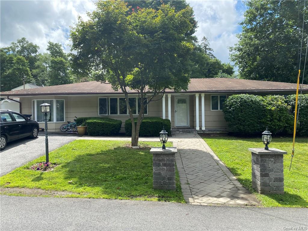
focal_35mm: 26
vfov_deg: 53.1
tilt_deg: -0.6
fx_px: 231
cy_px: 116
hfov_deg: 67.3
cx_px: 154
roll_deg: +1.3
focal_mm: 4.25
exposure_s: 1/1377
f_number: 1.8
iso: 32
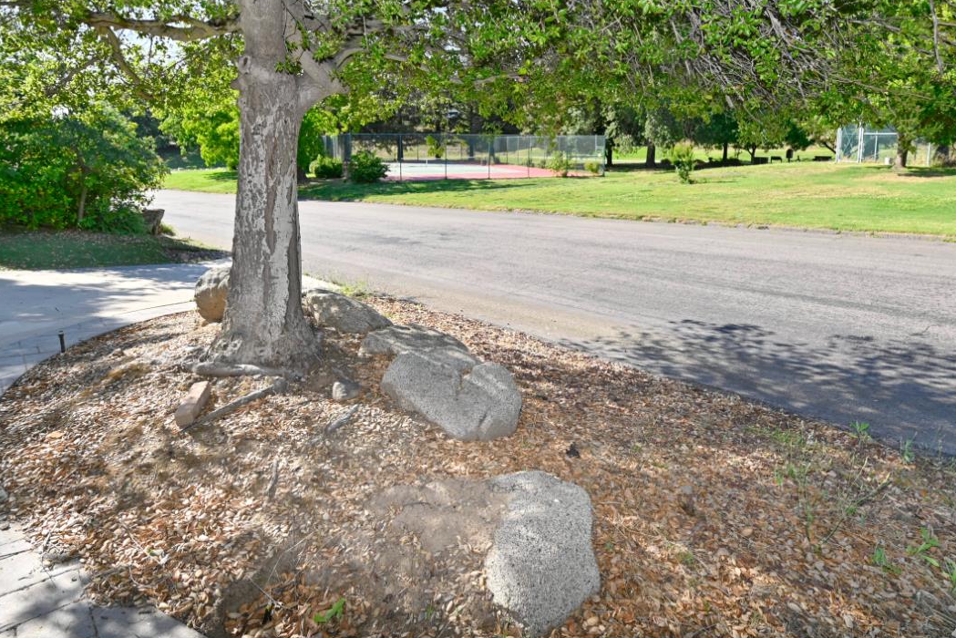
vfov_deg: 60.0
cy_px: 197
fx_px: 531
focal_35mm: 20
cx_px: 520
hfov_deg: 83.8
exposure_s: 1/160
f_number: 6.3
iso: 100
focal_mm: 14
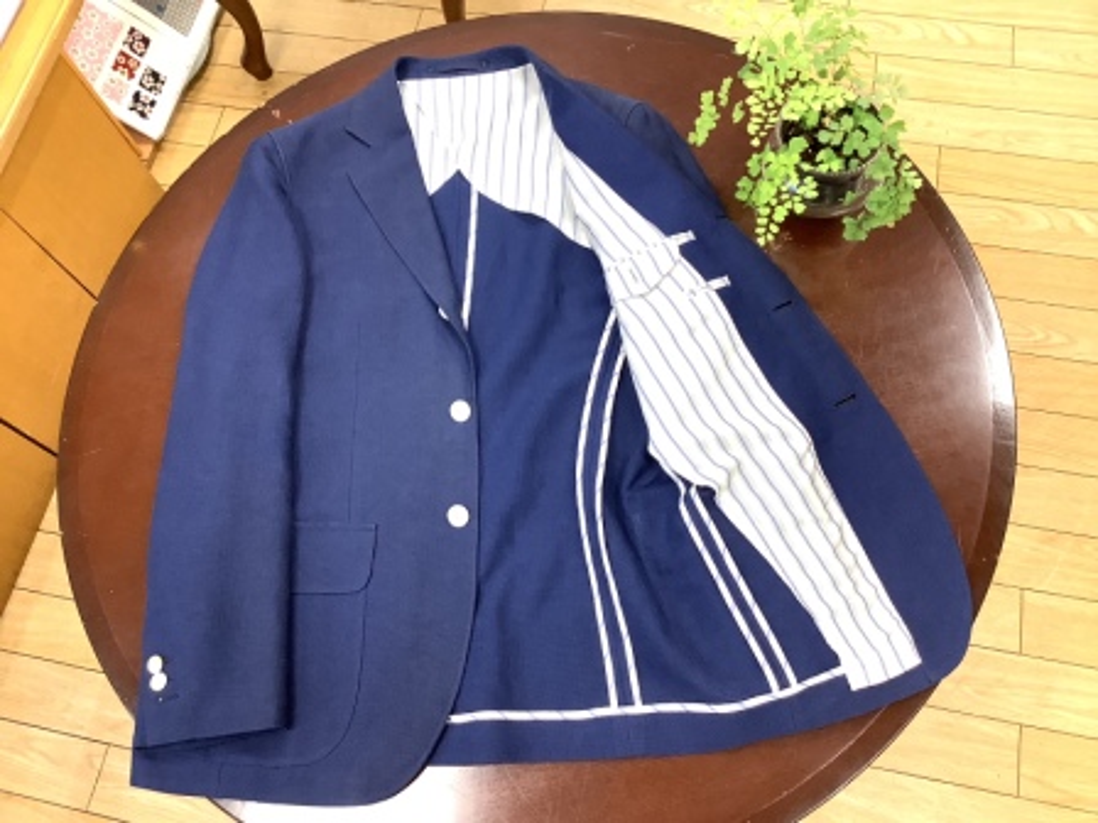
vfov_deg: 45.4
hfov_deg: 58.4
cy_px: 412
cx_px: 549
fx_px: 983
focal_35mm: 31
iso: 100
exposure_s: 1/60
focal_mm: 3.3
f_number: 2.4
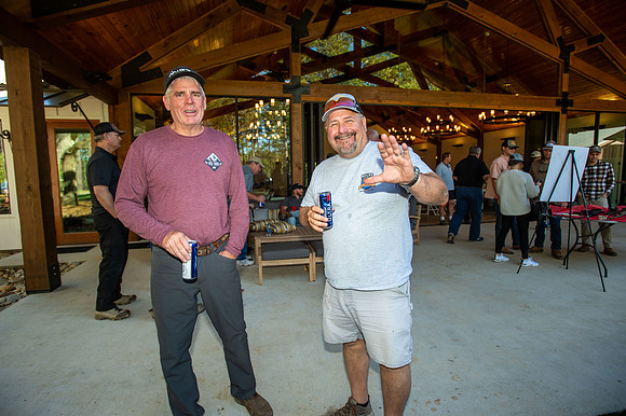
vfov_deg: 64.5
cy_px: 208
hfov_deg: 86.9
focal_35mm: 19
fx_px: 330
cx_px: 313
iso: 250
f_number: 4
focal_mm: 19
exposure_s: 1/200
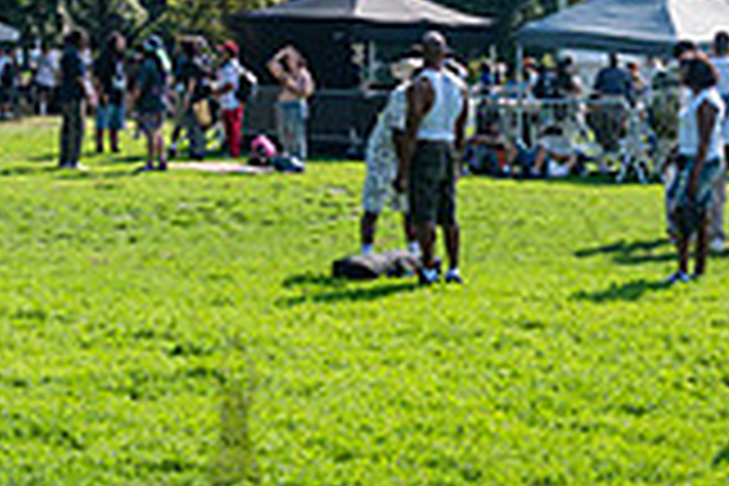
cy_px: -27
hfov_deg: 16.3
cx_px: 230
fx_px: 2531
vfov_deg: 10.8
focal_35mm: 125
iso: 500
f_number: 4.5
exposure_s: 1/1600
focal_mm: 35
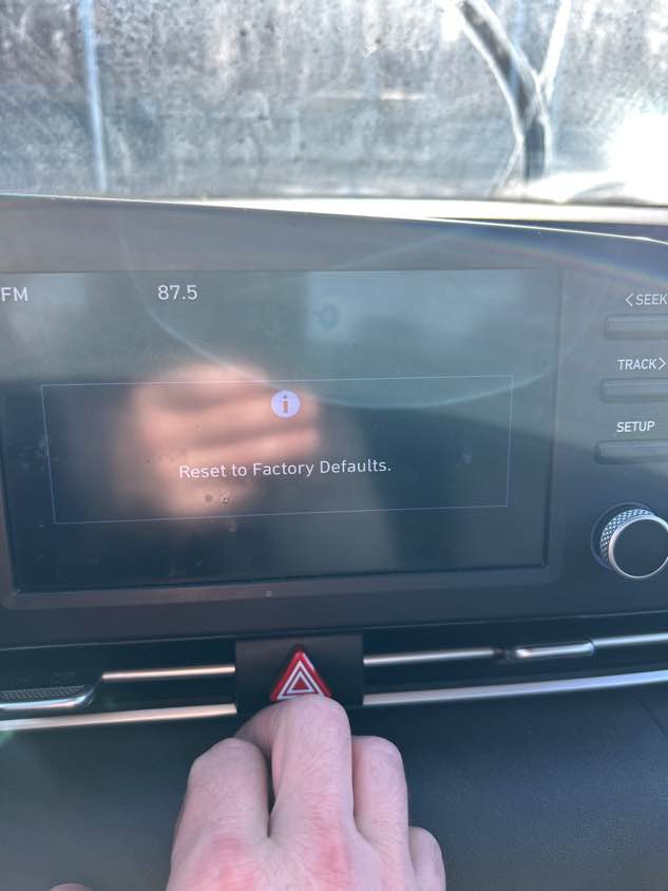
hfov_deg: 53.1
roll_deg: -0.5
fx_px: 669
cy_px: 446
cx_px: 334
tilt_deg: -21.6
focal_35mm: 26
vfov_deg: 67.3
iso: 50
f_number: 1.5
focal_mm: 5.7
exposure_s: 1/401
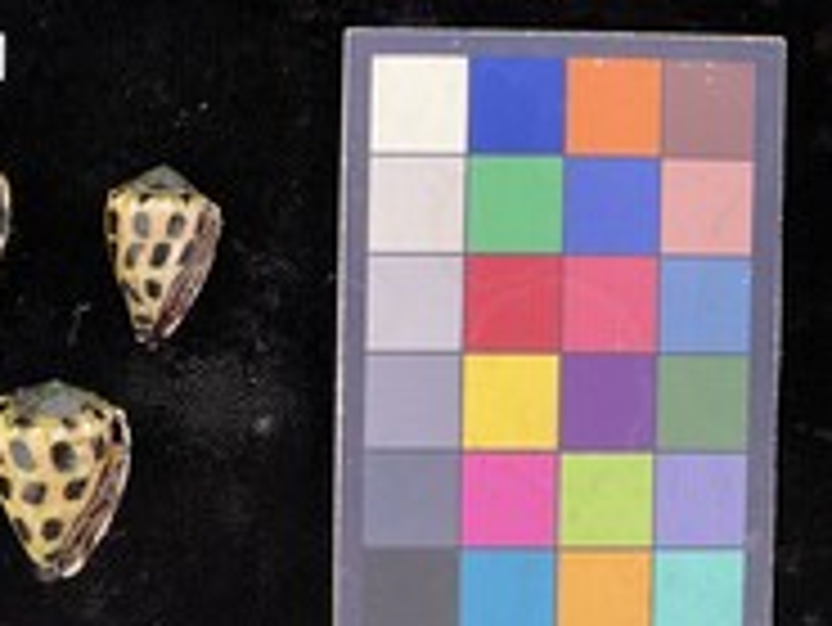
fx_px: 1323
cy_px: 444
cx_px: 54
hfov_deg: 32.8
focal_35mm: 55
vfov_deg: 26.4
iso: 40
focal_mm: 3
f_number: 1.8
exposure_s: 1/60
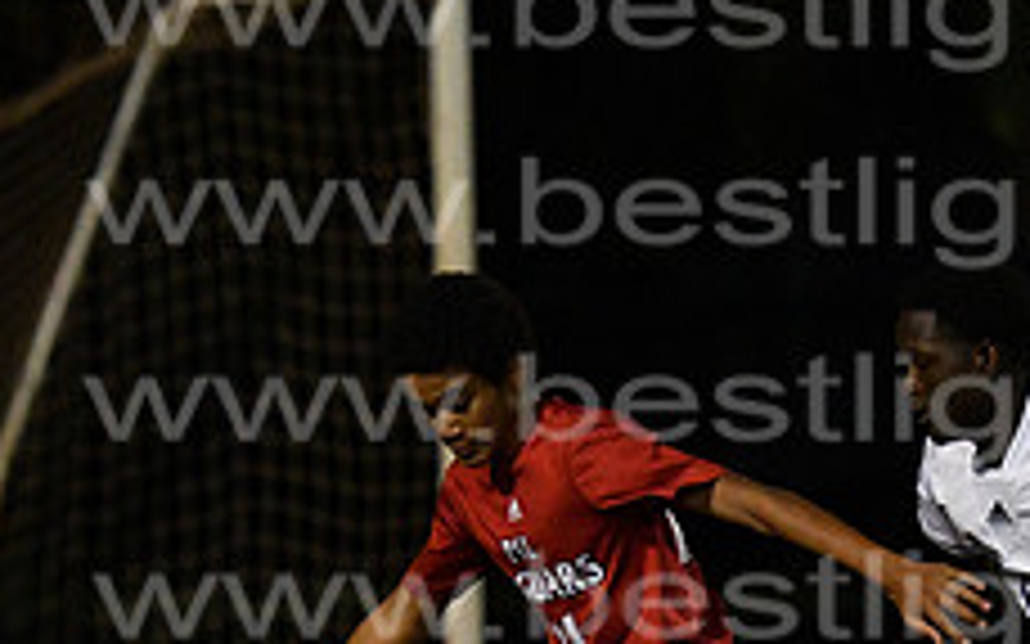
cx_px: 1120
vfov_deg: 2.3
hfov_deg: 3.7
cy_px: 705
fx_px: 15752
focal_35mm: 561
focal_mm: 145
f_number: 4
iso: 6400
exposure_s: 1/1250
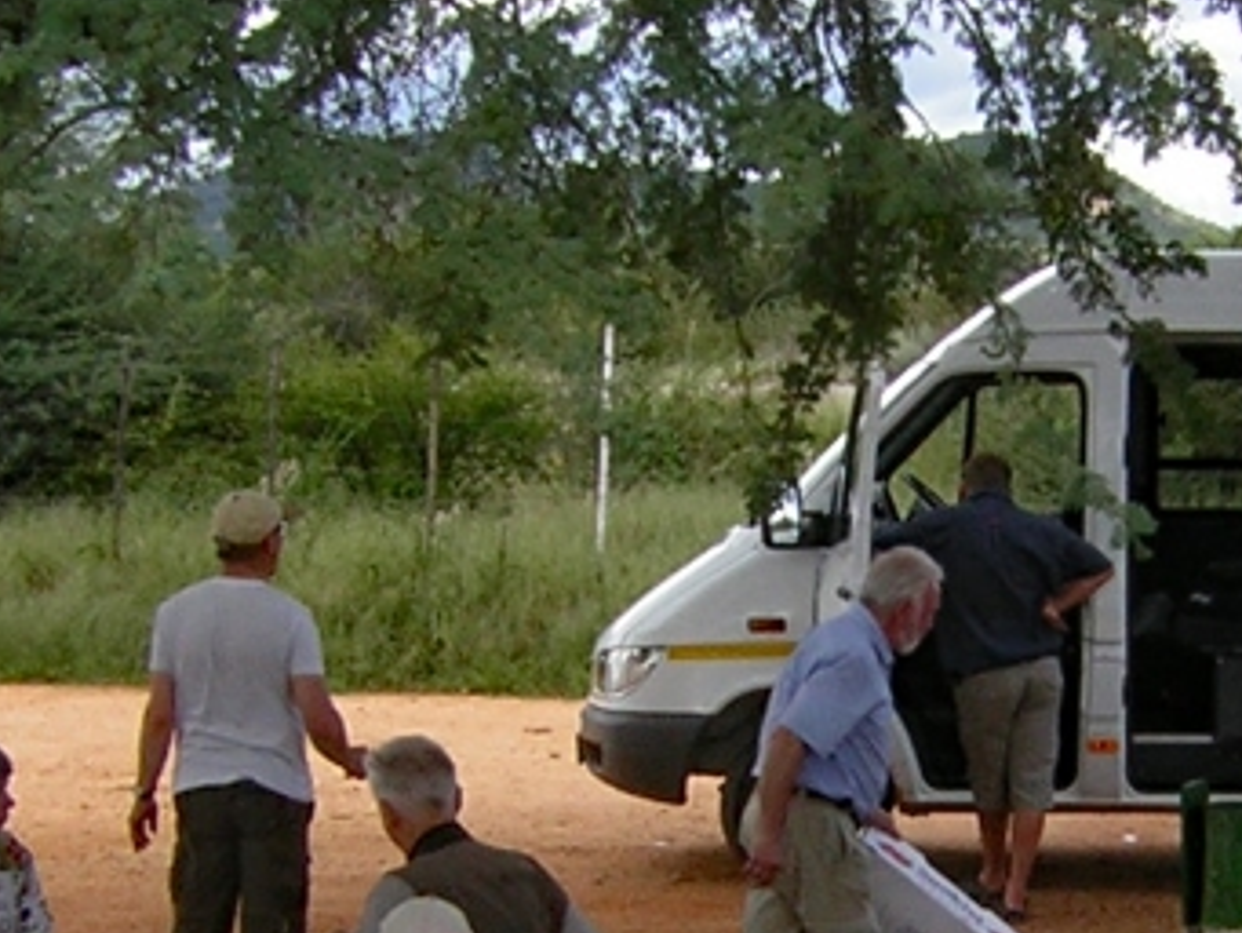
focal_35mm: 108
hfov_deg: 17.8
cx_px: 1217
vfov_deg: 13.6
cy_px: 765
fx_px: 3876
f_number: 5.2
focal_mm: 4.7
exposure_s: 1/175
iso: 50
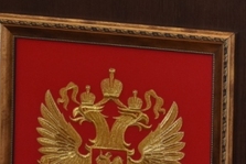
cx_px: 282
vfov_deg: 4.1
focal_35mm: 334
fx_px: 2284
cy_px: -99
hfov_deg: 6.1
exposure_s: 1/60
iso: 500
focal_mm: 62
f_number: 5
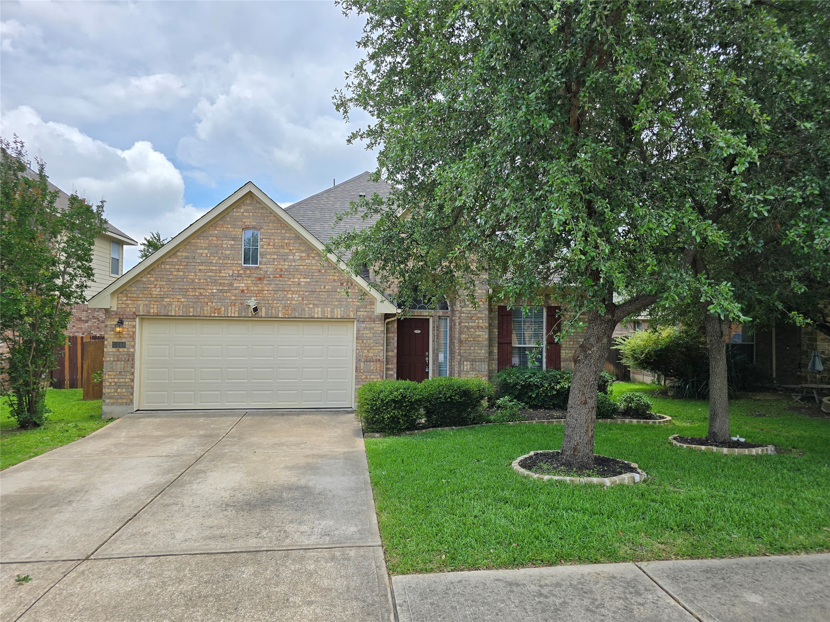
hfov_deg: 73.9
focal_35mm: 23
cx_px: 415
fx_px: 551
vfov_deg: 58.9
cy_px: 311
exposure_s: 1/593
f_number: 1.7
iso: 12
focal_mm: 6.3
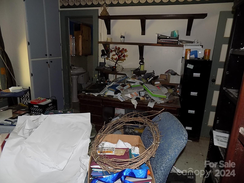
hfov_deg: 73.9
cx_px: 122
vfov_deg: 58.9
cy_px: 92
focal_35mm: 23
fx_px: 162
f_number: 3.1
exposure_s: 1/30
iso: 200
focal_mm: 4
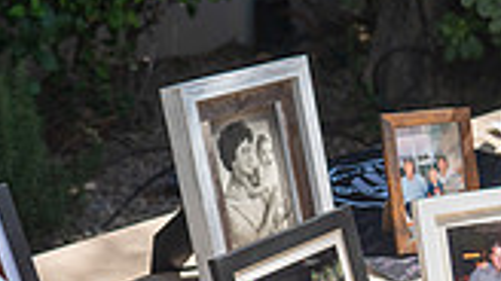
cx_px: 238
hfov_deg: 19.3
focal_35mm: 111
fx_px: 1474
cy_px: 301
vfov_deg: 10.8
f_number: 4
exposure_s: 1/1250
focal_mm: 30
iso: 200
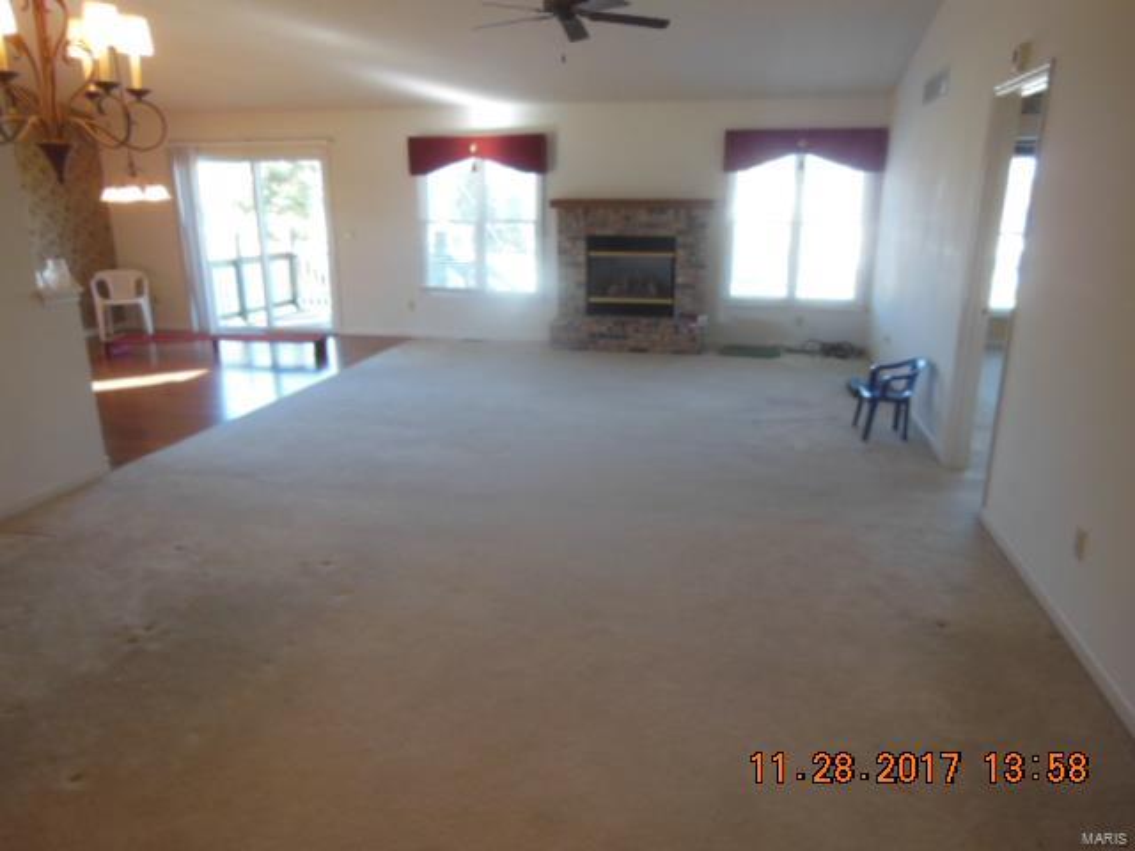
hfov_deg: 69.4
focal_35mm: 25
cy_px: 426
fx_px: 820
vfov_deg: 54.9
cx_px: 568
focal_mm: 4.5
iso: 200
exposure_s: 1/30
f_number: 3.5
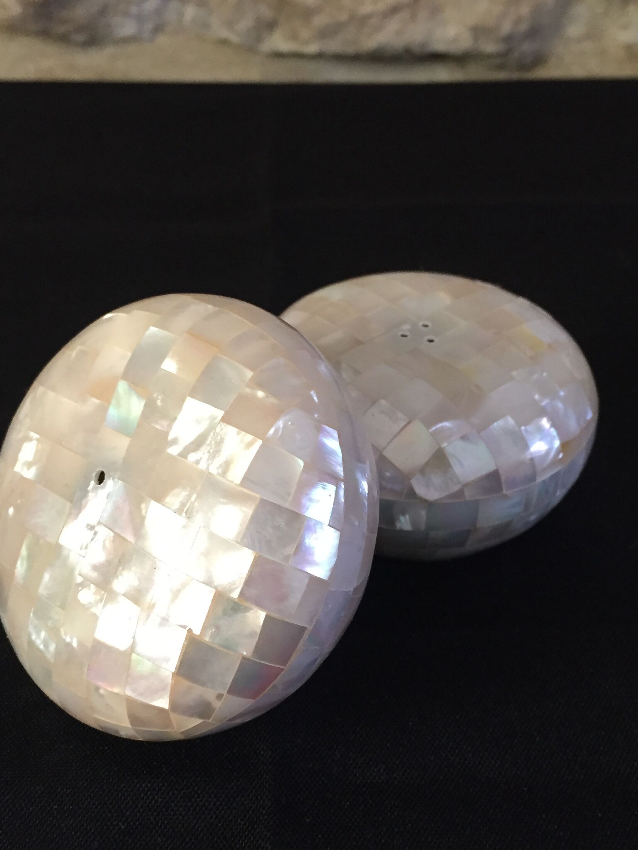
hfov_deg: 33.6
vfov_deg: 43.8
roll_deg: -1.3
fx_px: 1057
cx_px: 322
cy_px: 448
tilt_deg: -36.8
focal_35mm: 43
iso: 200
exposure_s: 1/33
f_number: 2.2
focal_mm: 4.15
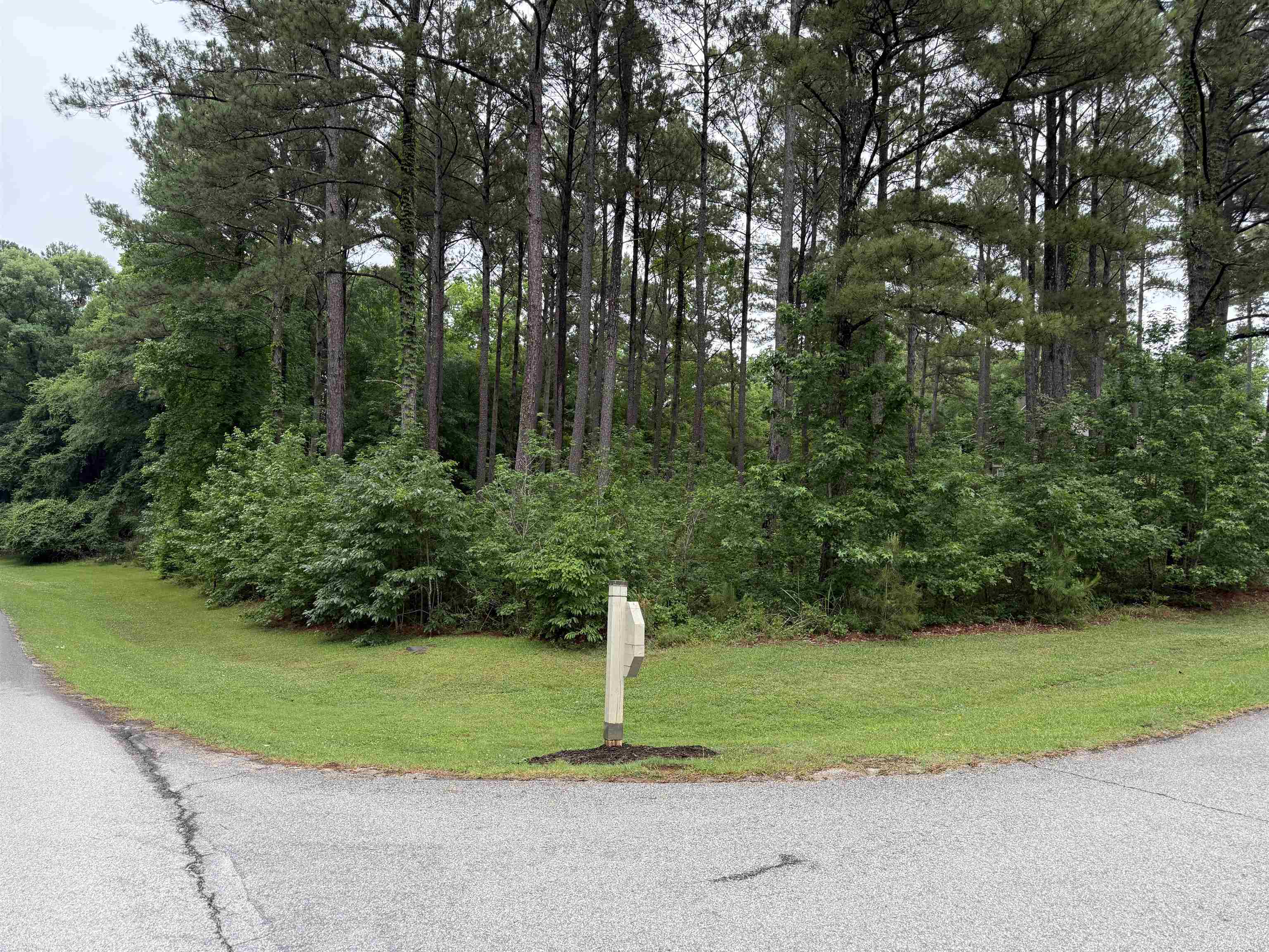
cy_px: 476
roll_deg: -3.2
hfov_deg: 71.6
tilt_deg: +3.7
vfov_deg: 56.8
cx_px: 634
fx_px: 880
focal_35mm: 24
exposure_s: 1/543
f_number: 1.78
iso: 100
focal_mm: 6.76
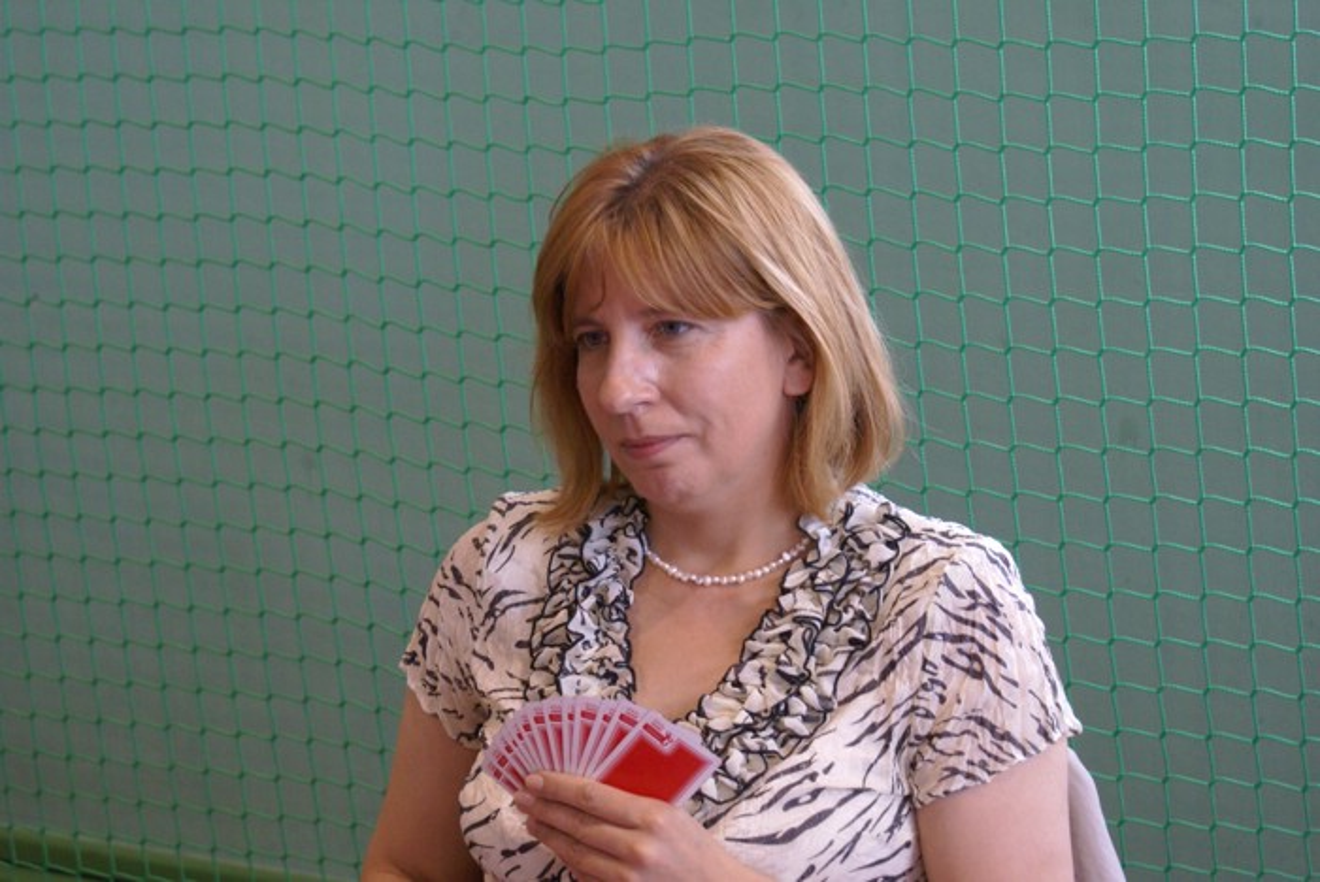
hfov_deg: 27.0
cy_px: 441
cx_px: 660
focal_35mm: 75
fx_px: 2752
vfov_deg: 18.2
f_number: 5.6
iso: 800
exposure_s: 1/40
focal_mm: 50
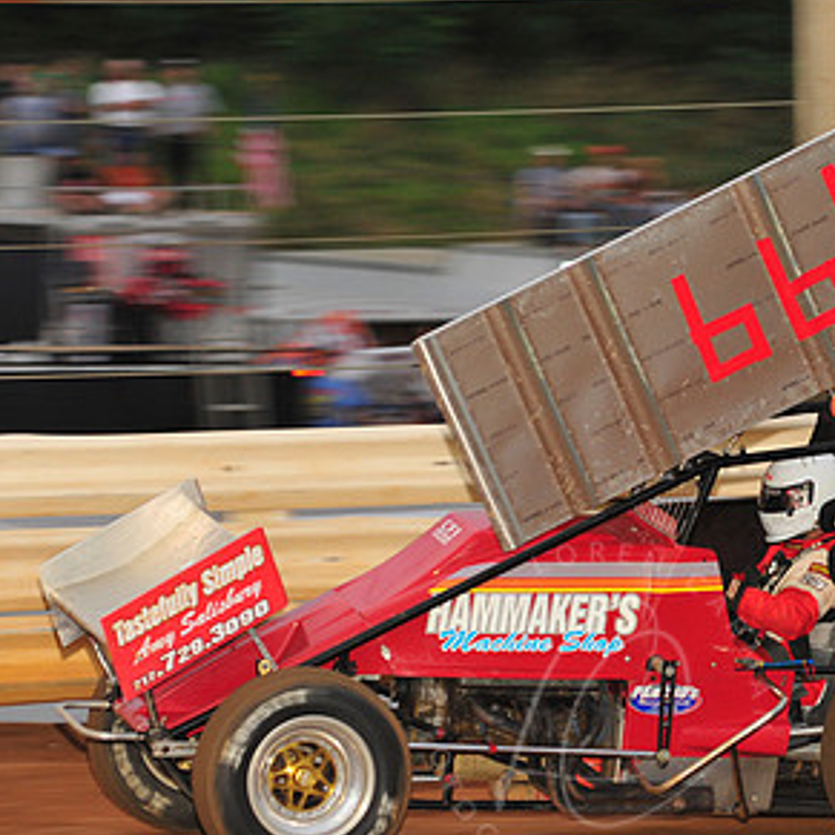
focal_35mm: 313
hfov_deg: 5.6
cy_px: 450
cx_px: 597
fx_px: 8542
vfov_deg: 5.6
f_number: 6.3
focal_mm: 185
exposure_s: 1/320
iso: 1000
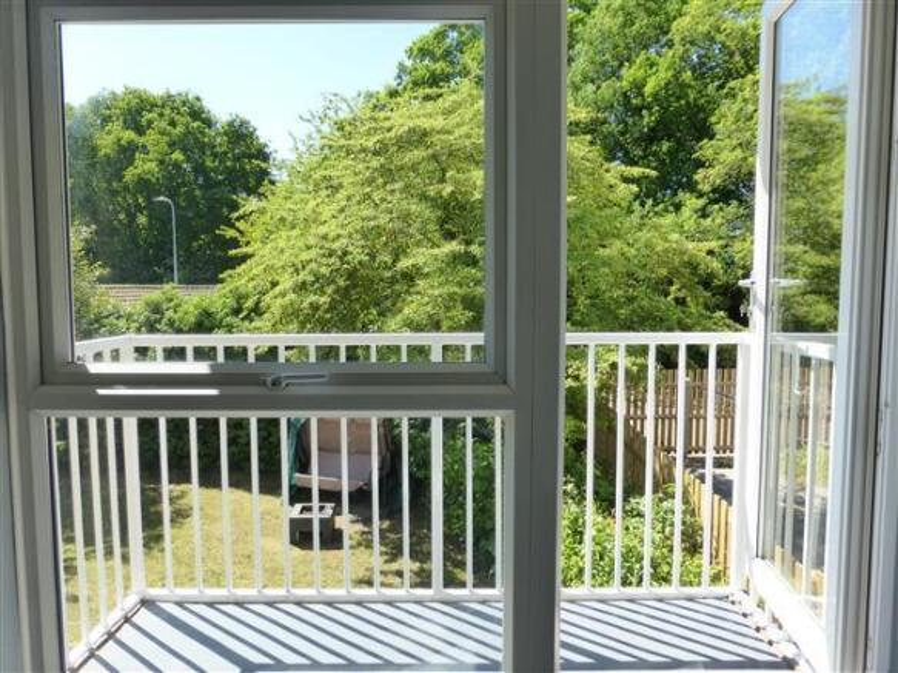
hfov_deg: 71.6
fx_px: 622
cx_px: 449
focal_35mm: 24
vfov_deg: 56.8
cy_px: 336
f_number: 3.3
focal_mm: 4.3
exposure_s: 1/400
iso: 200
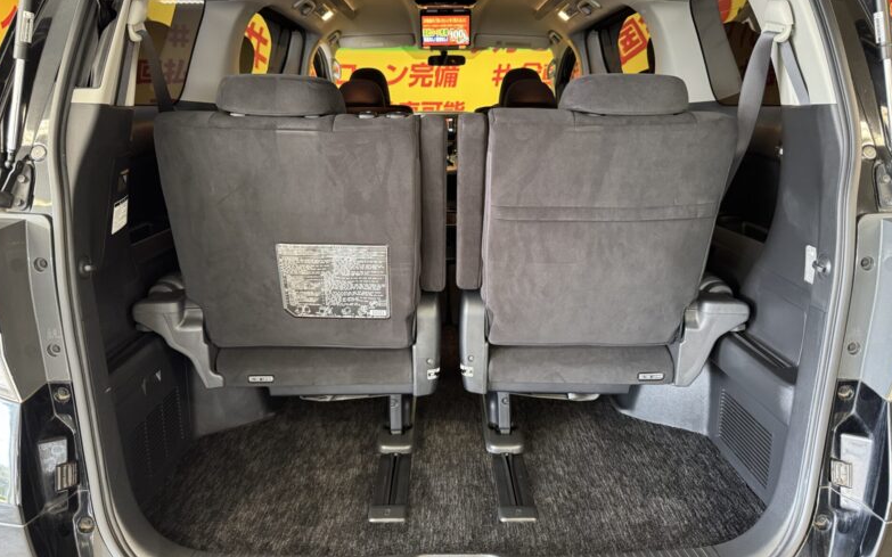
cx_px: 445
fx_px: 632
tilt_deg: -12.5
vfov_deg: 47.3
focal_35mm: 26
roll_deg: +0.2
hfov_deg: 70.4
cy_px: 226
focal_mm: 6.76
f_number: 1.78
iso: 400
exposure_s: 1/50
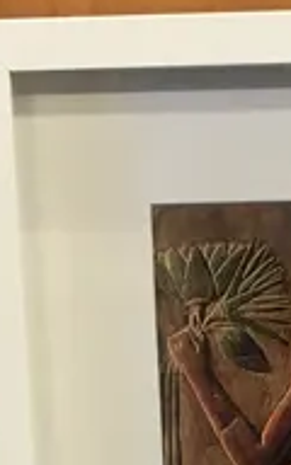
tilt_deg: -19.8
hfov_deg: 7.9
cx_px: 405
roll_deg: +1.1
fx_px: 2081
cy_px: 664
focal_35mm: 164
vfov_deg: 12.2
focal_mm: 4.15
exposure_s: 1/17
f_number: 2.2
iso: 40
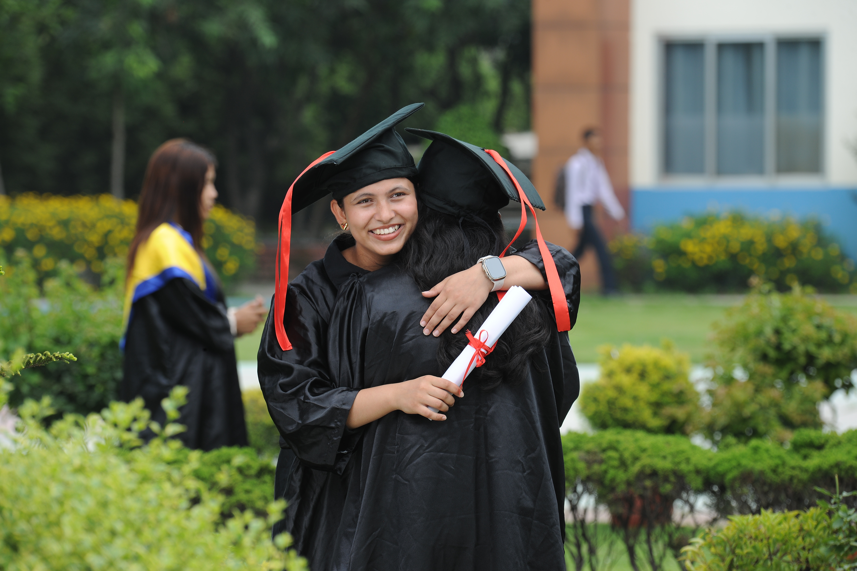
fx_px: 6189
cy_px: 286
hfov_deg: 7.9
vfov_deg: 5.3
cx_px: 428
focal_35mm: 260
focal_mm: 260
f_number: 8
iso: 200
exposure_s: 1/160
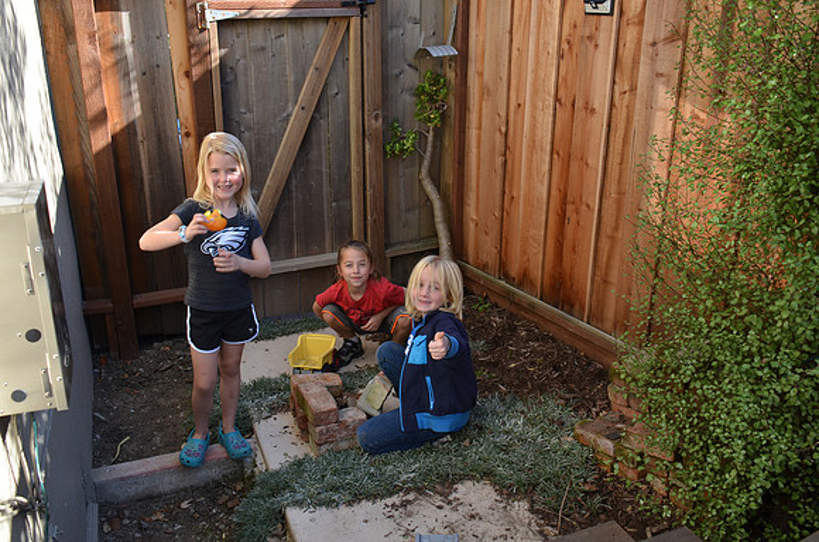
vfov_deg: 41.5
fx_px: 715
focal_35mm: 32
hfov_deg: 59.6
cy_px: 271
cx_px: 410
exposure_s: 1/160
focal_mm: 21
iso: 200
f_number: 6.3
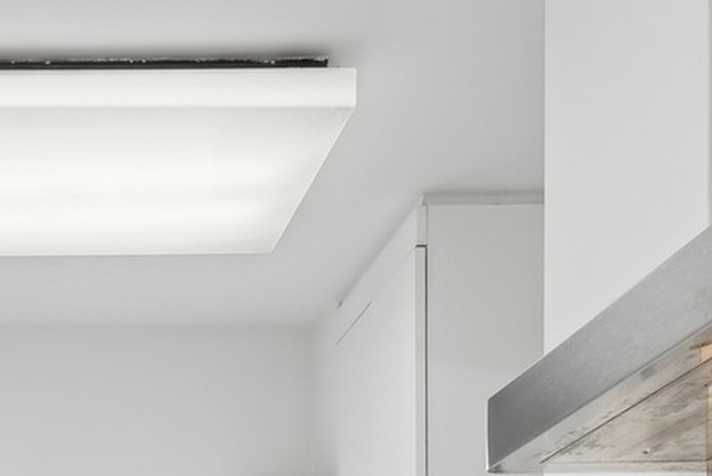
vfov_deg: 15.8
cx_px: -33
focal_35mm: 75
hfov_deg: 25.4
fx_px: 1484
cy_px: 836
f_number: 8
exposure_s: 1/20
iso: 200
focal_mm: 19
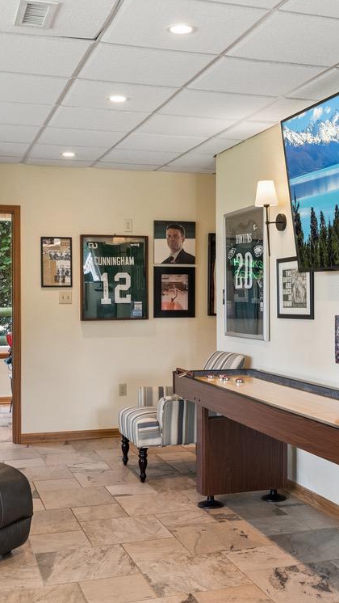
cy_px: 309
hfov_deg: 25.9
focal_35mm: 46
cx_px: 214
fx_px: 735
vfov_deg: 44.6
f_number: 8
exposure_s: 1/10
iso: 500
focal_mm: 16
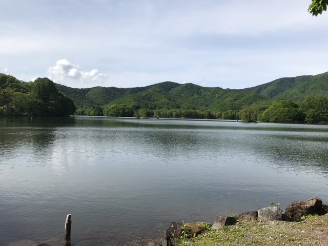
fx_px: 265
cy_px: 123
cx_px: 164
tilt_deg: -2.3
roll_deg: -1.8
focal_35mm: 28
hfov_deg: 63.4
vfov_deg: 49.7
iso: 20
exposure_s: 1/2817
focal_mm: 3.99
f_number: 1.8
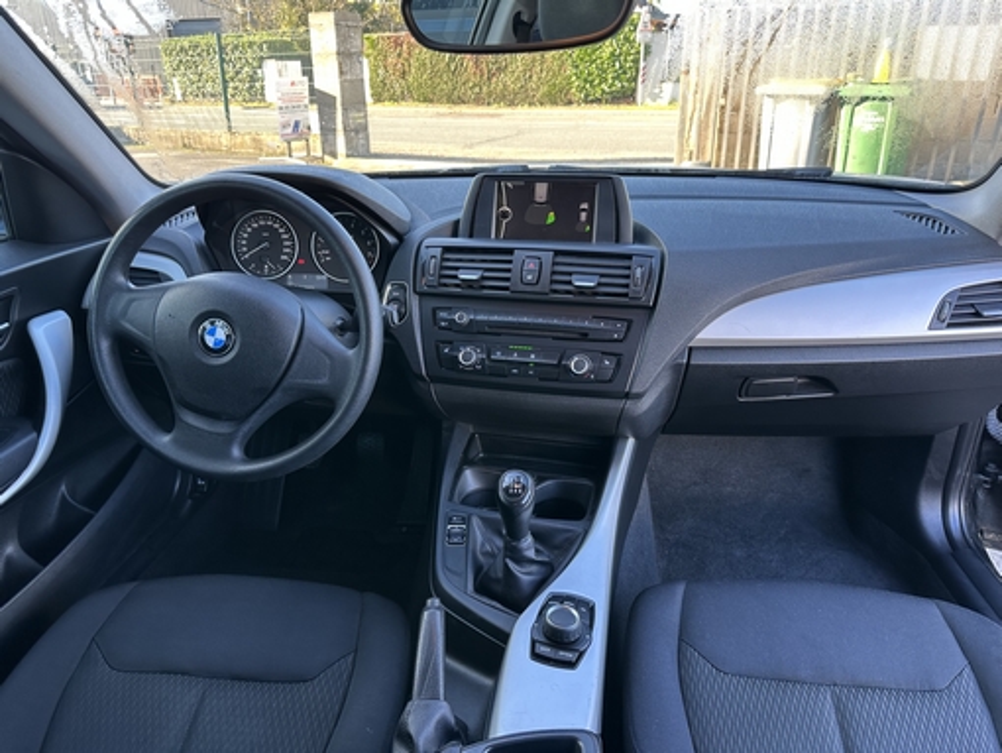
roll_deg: +0.4
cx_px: 501
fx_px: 695
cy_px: 376
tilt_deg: -24.5
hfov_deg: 71.6
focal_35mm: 24
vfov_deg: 56.9
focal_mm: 6.86
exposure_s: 1/121
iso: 100
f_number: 1.78
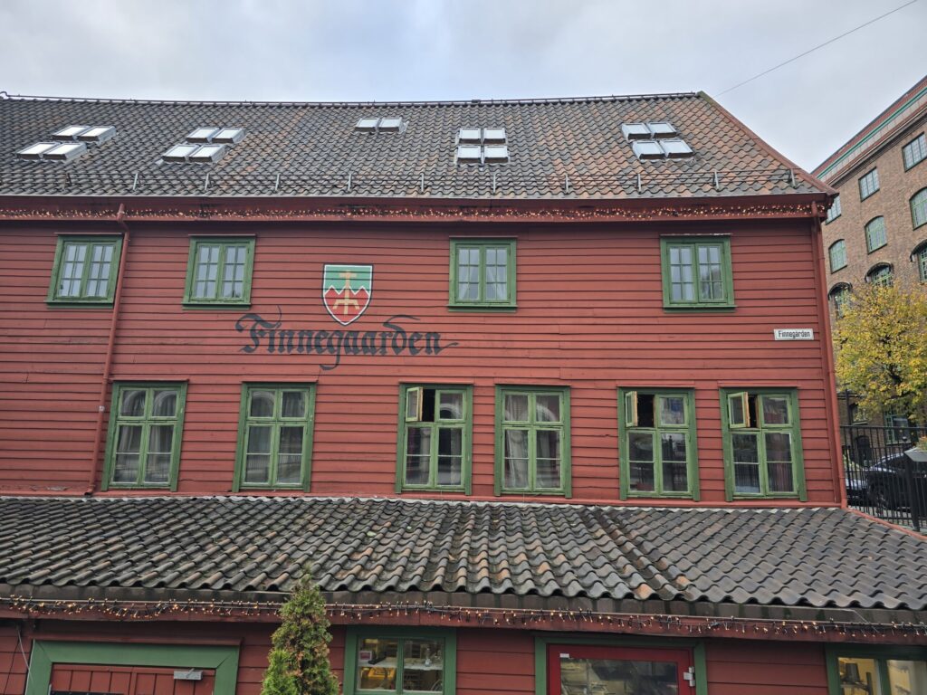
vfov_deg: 58.9
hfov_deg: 73.9
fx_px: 616
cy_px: 348
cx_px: 464
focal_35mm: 23
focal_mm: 6.3
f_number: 1.7
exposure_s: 1/110
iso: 12
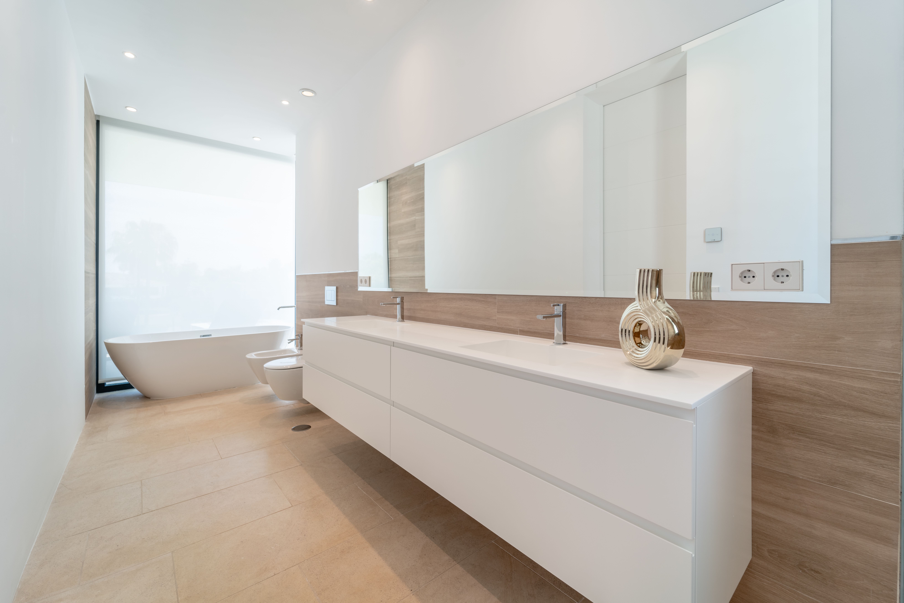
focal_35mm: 14
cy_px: 302
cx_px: 452
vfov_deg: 81.2
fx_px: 352
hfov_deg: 104.2
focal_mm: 14
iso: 200
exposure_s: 1/60
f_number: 9
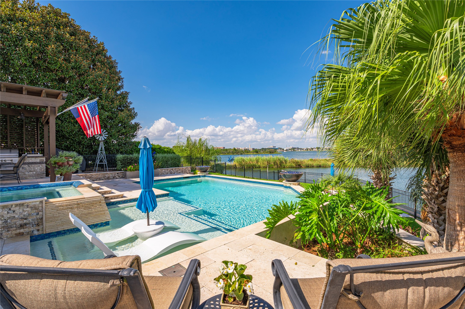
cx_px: 232
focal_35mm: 16
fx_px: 207
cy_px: 154
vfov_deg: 73.7
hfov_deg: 96.8
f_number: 13
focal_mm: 16
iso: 125
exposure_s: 1/160
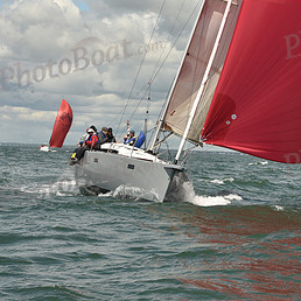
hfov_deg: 13.0
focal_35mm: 134
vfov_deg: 12.8
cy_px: -15
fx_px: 1318
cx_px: 223
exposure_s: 1/800
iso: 320
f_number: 13
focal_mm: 70
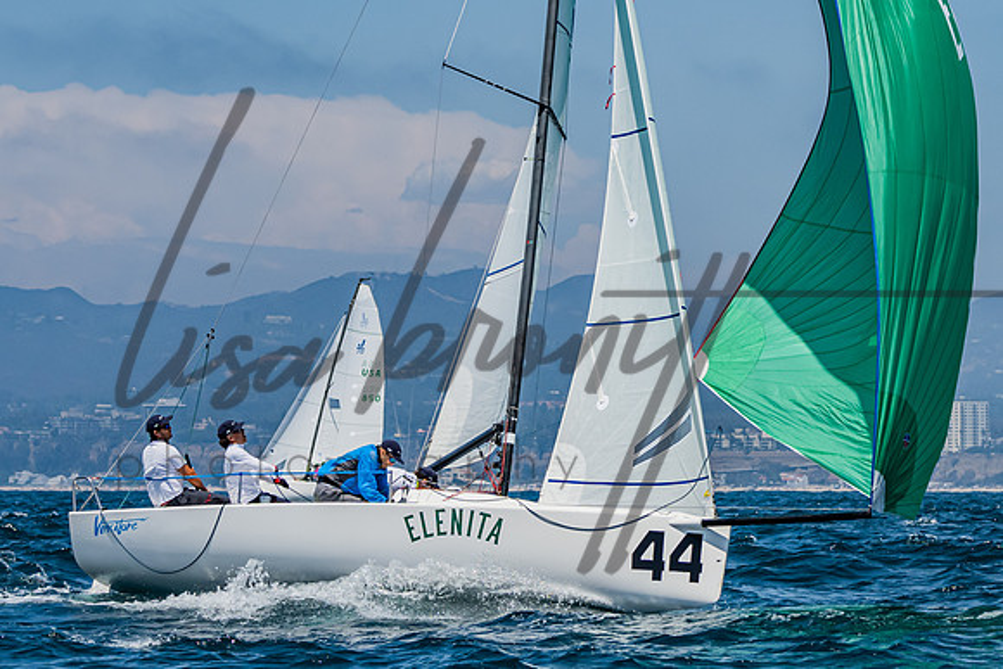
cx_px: 627
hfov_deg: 9.3
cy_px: 241
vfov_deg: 6.2
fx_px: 6166
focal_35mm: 221
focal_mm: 116
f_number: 6.3
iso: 400
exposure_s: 1/2500
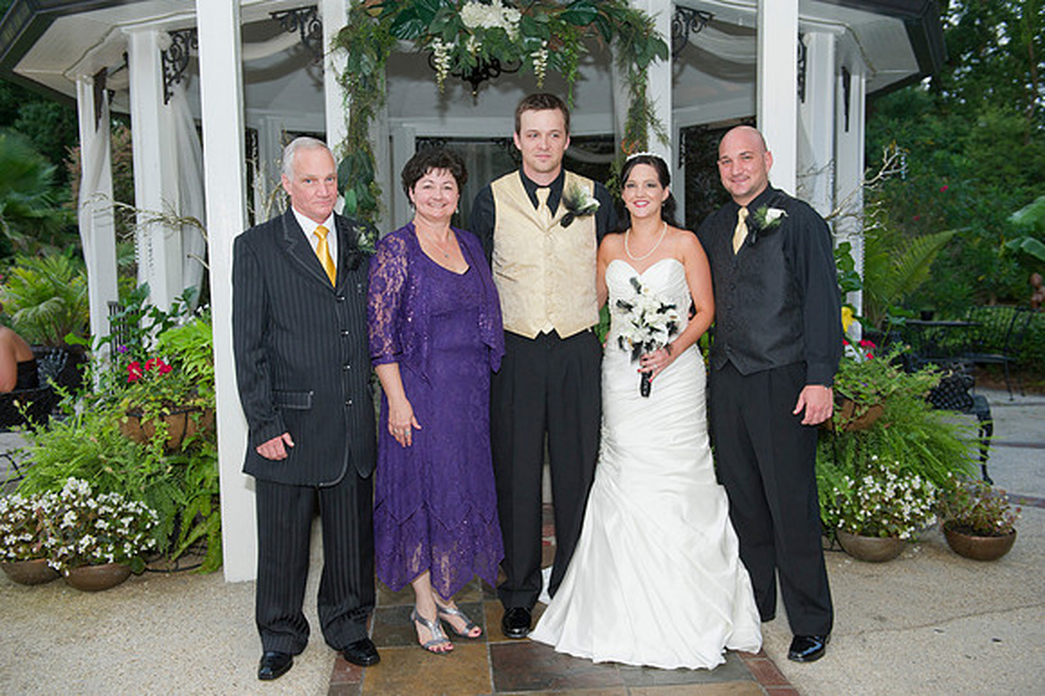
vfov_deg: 37.8
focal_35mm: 35
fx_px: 1015
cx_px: 522
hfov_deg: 54.5
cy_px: 348
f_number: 4
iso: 800
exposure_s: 1/125
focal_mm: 35
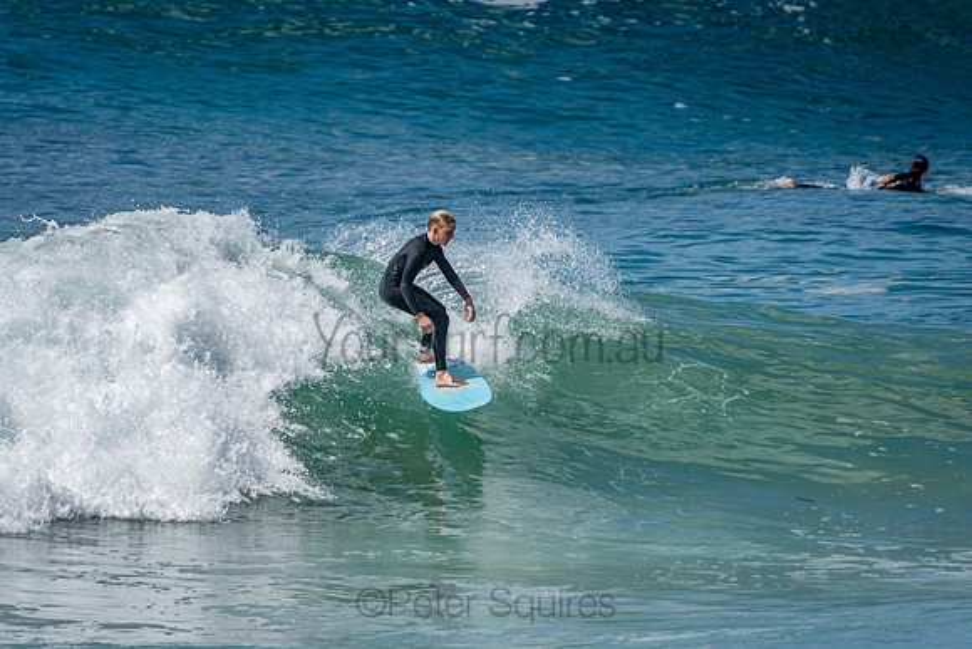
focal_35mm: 600
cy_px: 324
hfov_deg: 3.4
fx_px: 16203
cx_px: 486
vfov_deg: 2.3
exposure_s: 1/2000
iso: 250
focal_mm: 400
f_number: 5.6
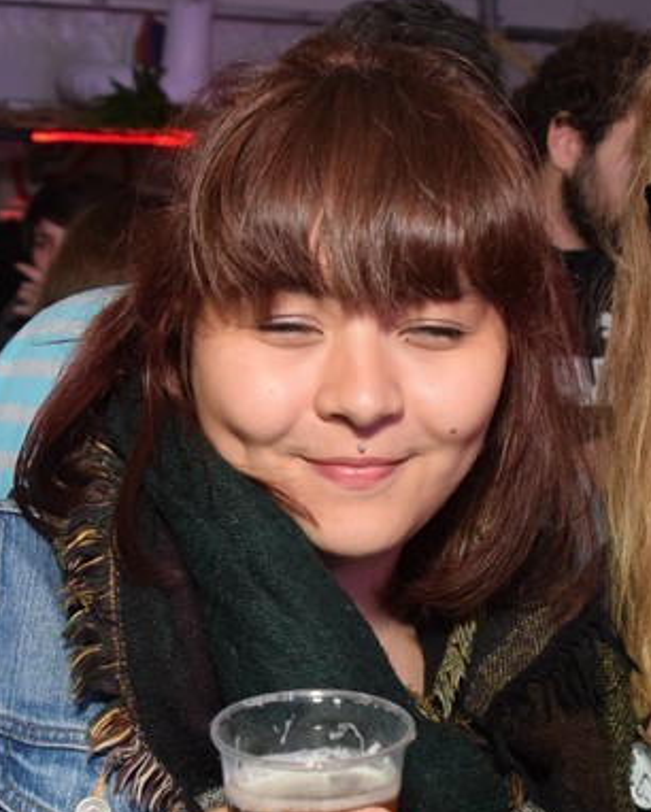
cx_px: 514
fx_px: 1612
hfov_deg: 22.5
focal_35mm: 67
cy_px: 521
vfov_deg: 28.2
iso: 1600
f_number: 3.5
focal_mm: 18
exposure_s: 1/50
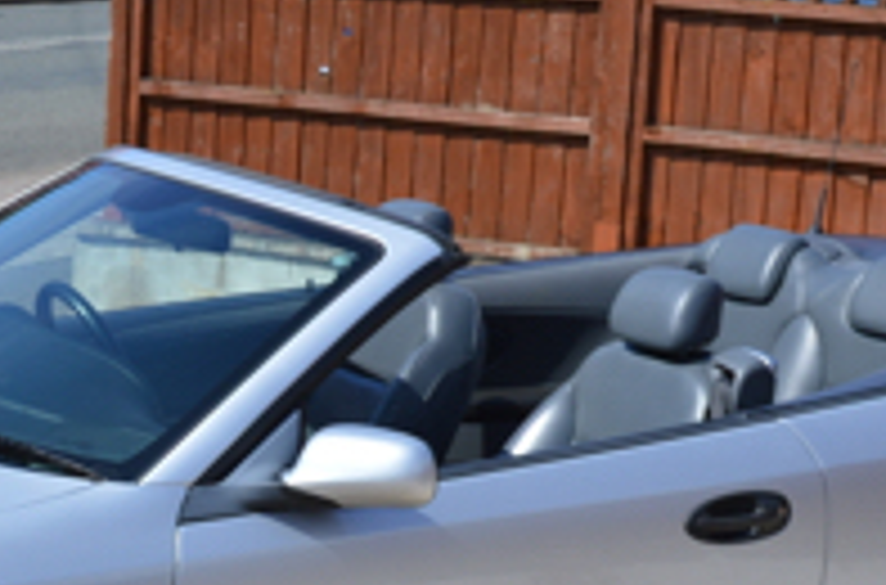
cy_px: 488
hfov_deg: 16.6
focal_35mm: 124
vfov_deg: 11.0
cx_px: 247
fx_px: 3030
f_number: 8
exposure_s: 1/250
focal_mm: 27
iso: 100
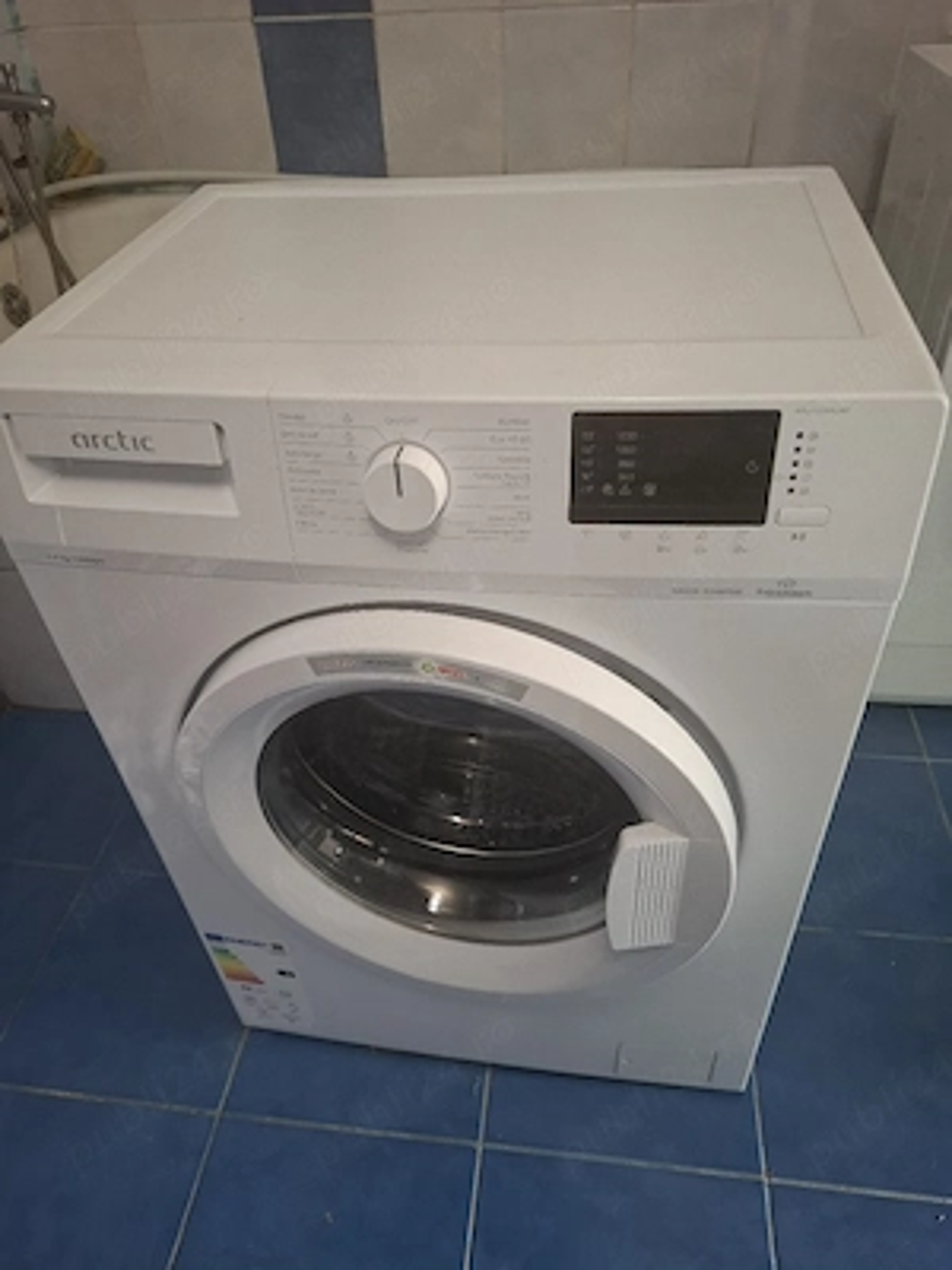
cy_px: 635
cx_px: 476
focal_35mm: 23
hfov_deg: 58.9
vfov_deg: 73.9
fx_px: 843
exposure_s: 1/25
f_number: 1.8
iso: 500
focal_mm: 5.54
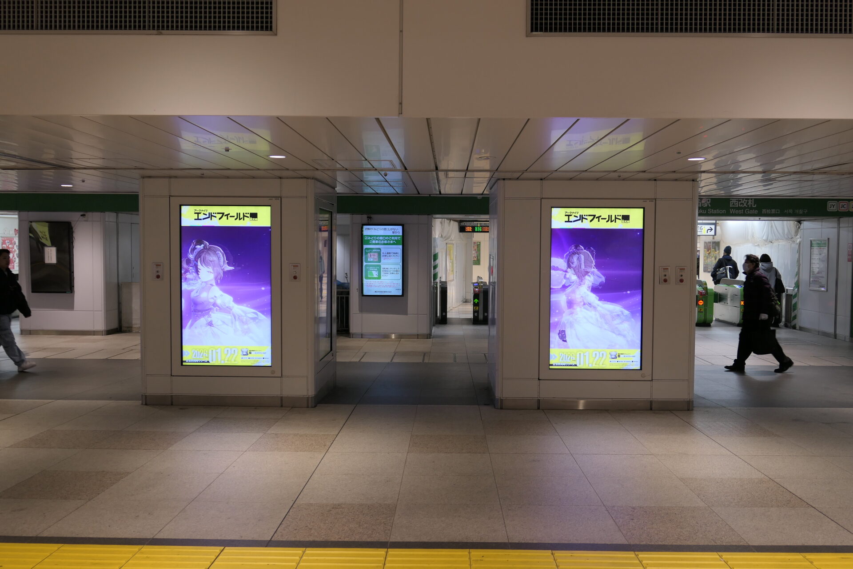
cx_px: 426
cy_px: 284
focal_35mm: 31
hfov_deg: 60.3
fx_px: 734
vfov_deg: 42.3
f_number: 2.8
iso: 160
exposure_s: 1/80
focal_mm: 11.5
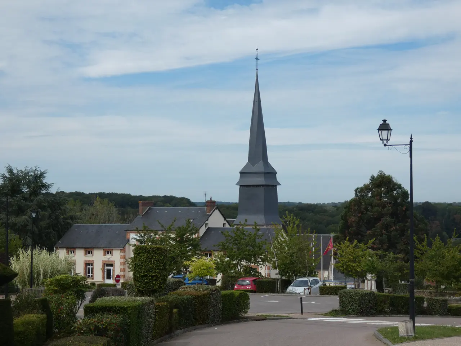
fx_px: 959
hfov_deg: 27.0
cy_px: 173
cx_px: 230
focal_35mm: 72
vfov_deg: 20.4
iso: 80
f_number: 4.3
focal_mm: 12.9
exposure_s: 1/800
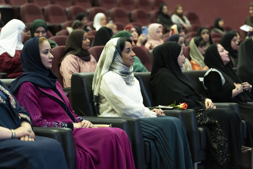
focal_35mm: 105
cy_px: 84
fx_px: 738
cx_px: 126
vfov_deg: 13.0
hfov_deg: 19.5
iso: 2000
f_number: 2.8
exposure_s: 1/160
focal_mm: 105
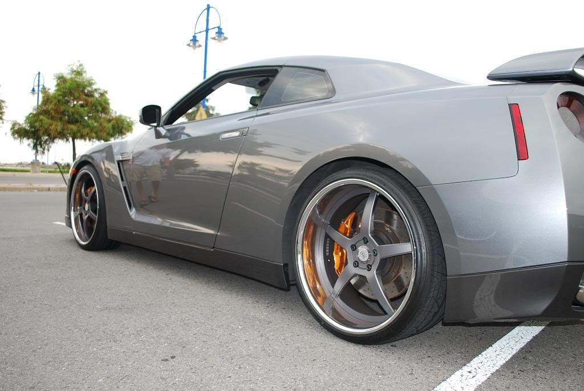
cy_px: 196
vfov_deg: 43.7
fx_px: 487
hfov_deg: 61.9
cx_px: 292
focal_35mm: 30
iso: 160
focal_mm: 20
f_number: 3.8
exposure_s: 1/125
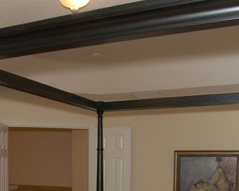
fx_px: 372
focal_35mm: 53
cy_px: 179
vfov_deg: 27.5
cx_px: 65
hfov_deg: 35.0
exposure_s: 1/30
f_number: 5.6
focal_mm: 11
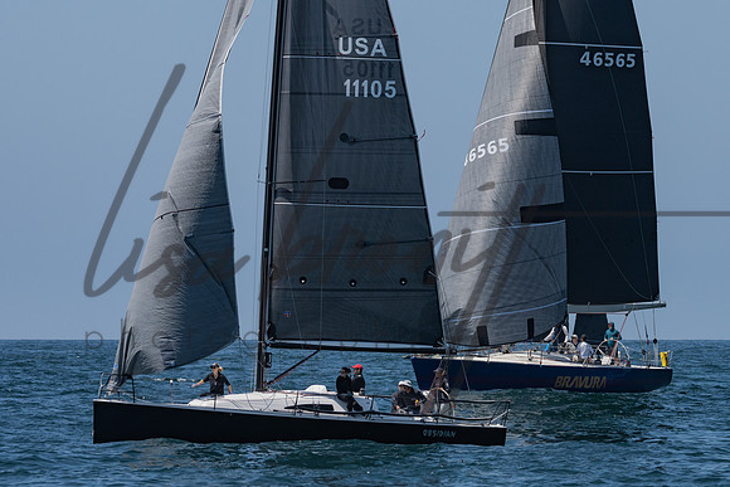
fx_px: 5680
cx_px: 387
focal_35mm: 280
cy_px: 200
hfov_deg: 7.4
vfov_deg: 4.9
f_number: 6.3
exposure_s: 1/2000
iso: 250
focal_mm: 195
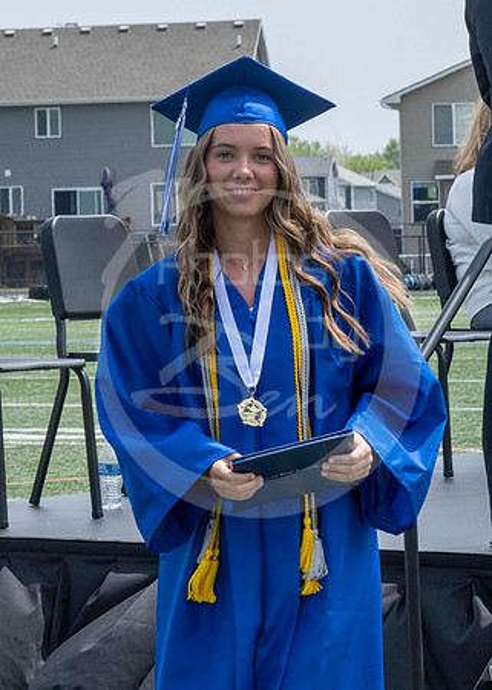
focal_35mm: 202
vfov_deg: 10.0
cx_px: -39
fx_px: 3949
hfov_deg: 7.1
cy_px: 246
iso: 200
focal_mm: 70
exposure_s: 1/250
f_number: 13
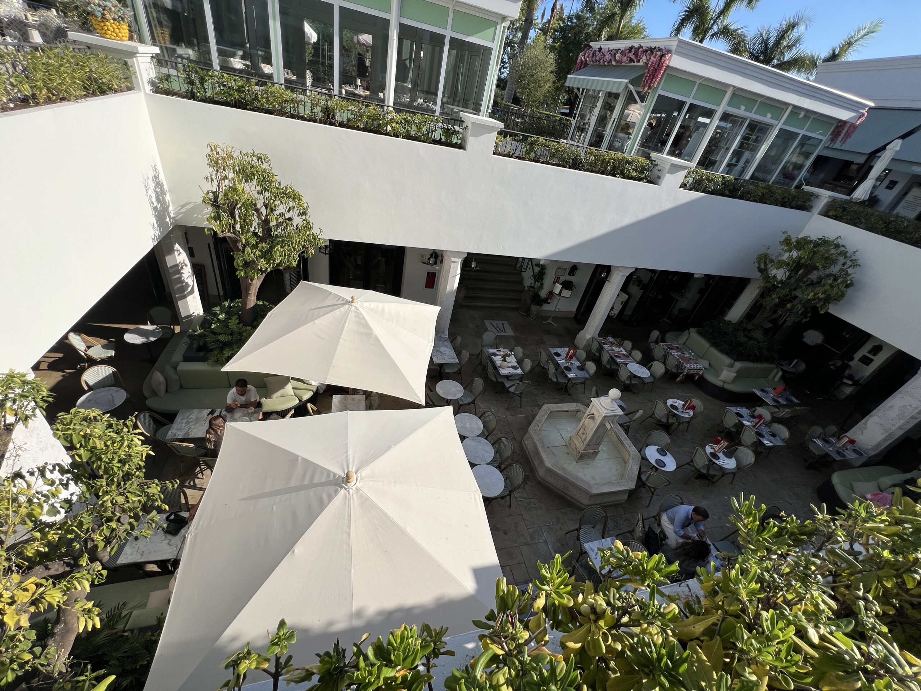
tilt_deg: -34.8
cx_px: 460
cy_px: 346
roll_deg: -13.4
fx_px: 346
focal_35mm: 13
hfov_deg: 106.2
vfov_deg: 89.9
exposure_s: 1/2096
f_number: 1.8
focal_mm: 1.57
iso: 32
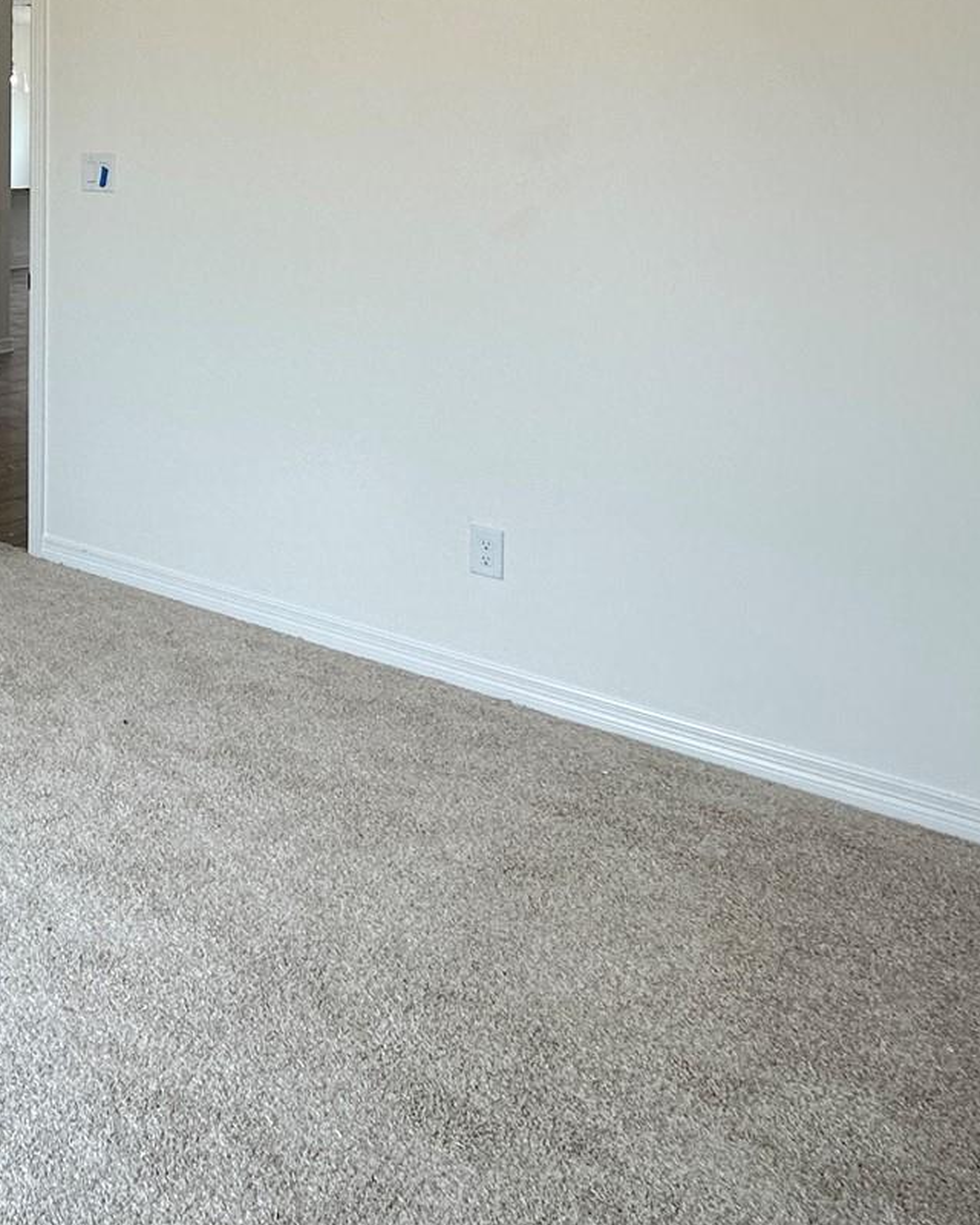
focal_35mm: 35
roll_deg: -0.4
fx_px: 1269
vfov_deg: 47.2
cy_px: 161
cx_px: -133
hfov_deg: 35.3
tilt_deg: -0.5
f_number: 2.2
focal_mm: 2.22
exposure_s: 1/120
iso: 160
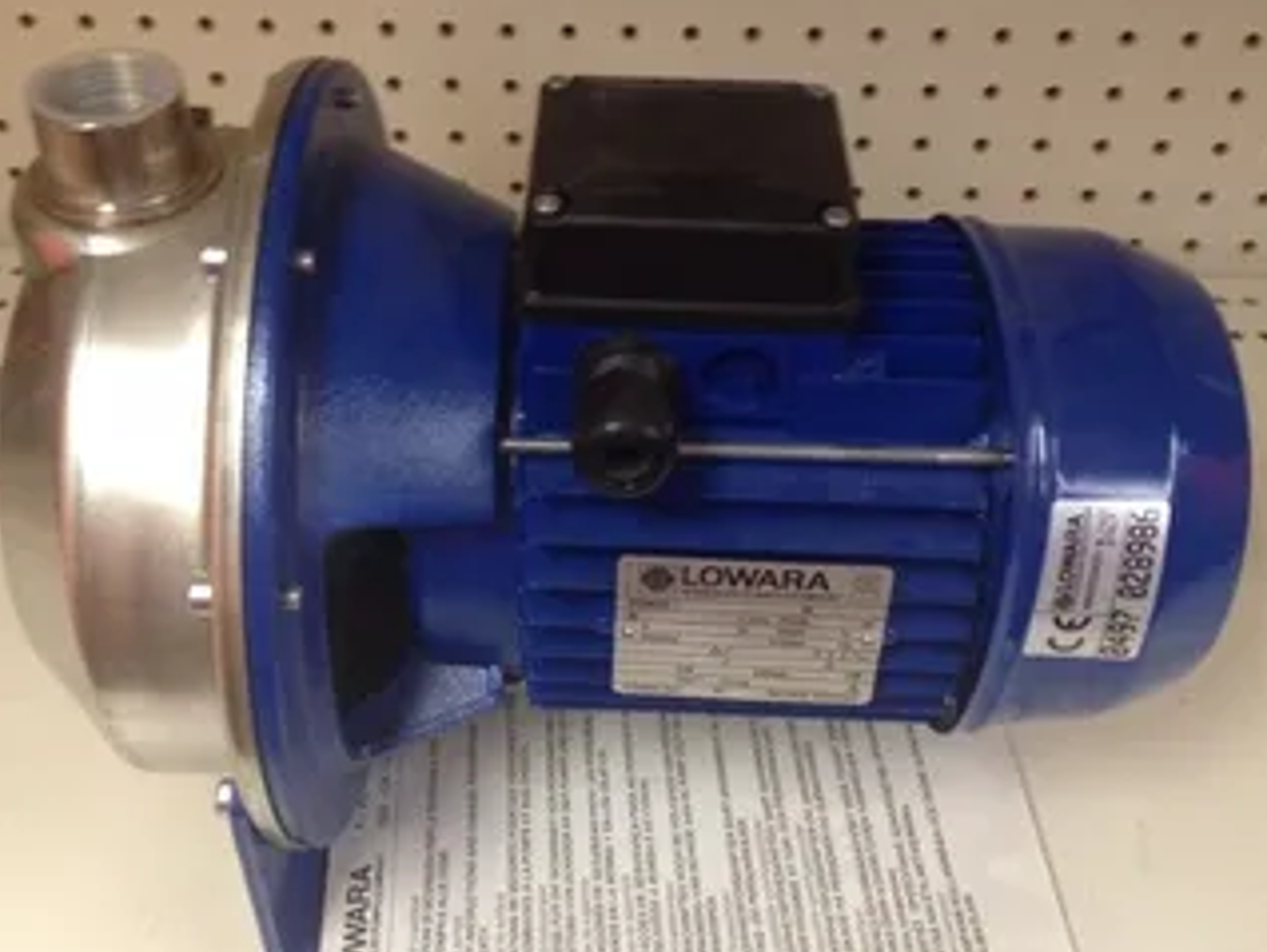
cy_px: 462
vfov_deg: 32.9
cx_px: 590
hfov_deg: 42.9
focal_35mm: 44
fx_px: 1612
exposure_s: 1/20
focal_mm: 4.28
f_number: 2.4
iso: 80
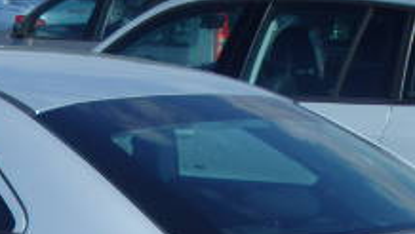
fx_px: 1266
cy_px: 426
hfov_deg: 18.3
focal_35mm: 115
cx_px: 34
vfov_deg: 10.0
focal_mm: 6.4
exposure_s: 1/100
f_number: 13
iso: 125
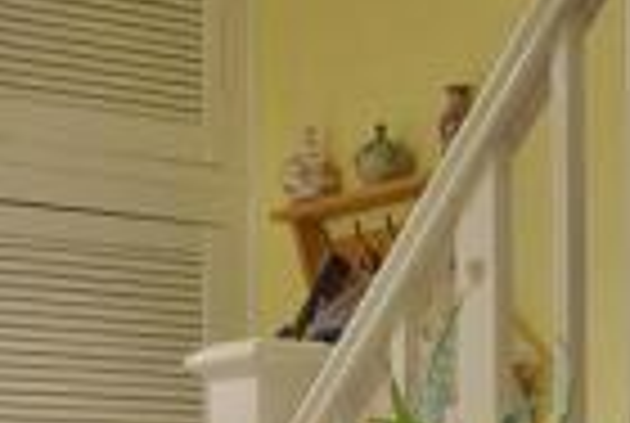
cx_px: 425
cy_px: 605
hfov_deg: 16.2
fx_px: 2210
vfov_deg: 10.6
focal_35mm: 126
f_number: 5.6
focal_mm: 18
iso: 400
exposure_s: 1/15
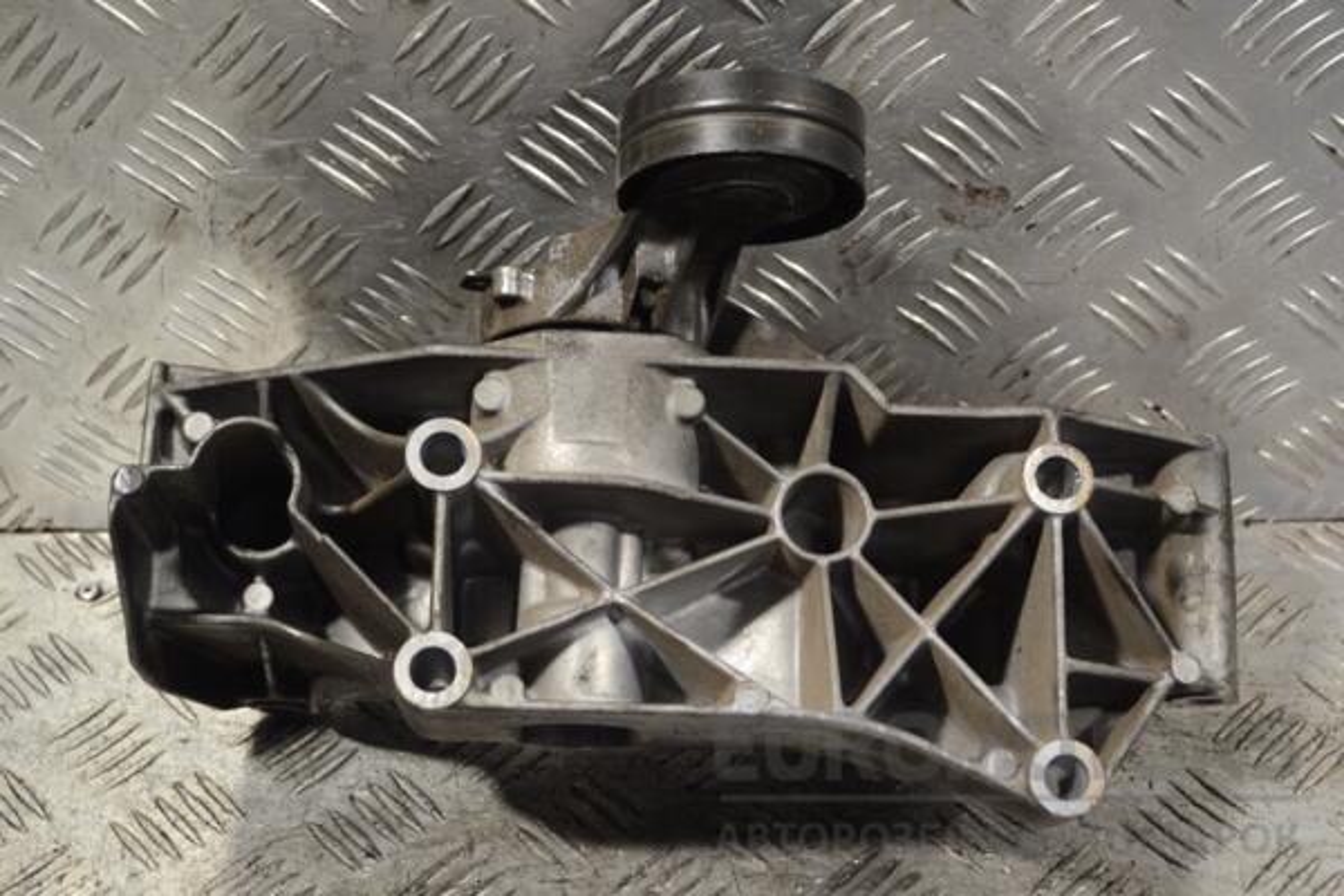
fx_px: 2128
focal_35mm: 57
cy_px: 448
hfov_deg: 35.1
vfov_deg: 23.8
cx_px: 672
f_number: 5
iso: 200
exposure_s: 1/30
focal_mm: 38
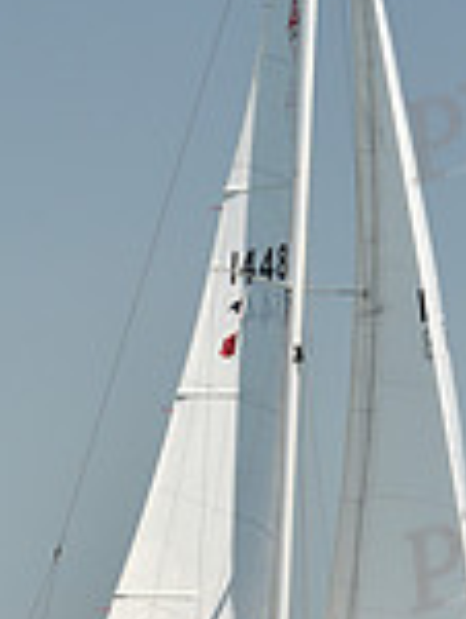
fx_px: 7714
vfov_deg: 4.6
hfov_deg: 3.5
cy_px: 351
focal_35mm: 431
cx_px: 192
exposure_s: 1/800
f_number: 5
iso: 250
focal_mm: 116
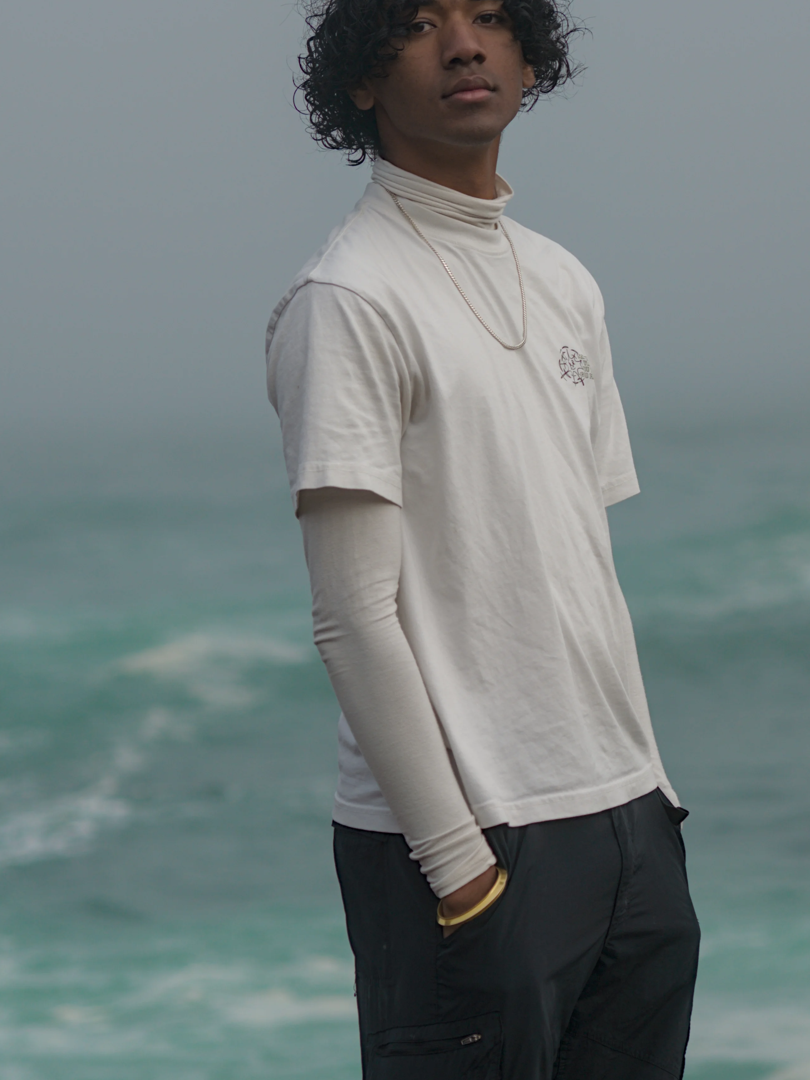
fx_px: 4867
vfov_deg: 12.7
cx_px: 461
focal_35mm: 156
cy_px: 606
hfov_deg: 9.5
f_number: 2.8
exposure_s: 1/1250
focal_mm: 70
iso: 100
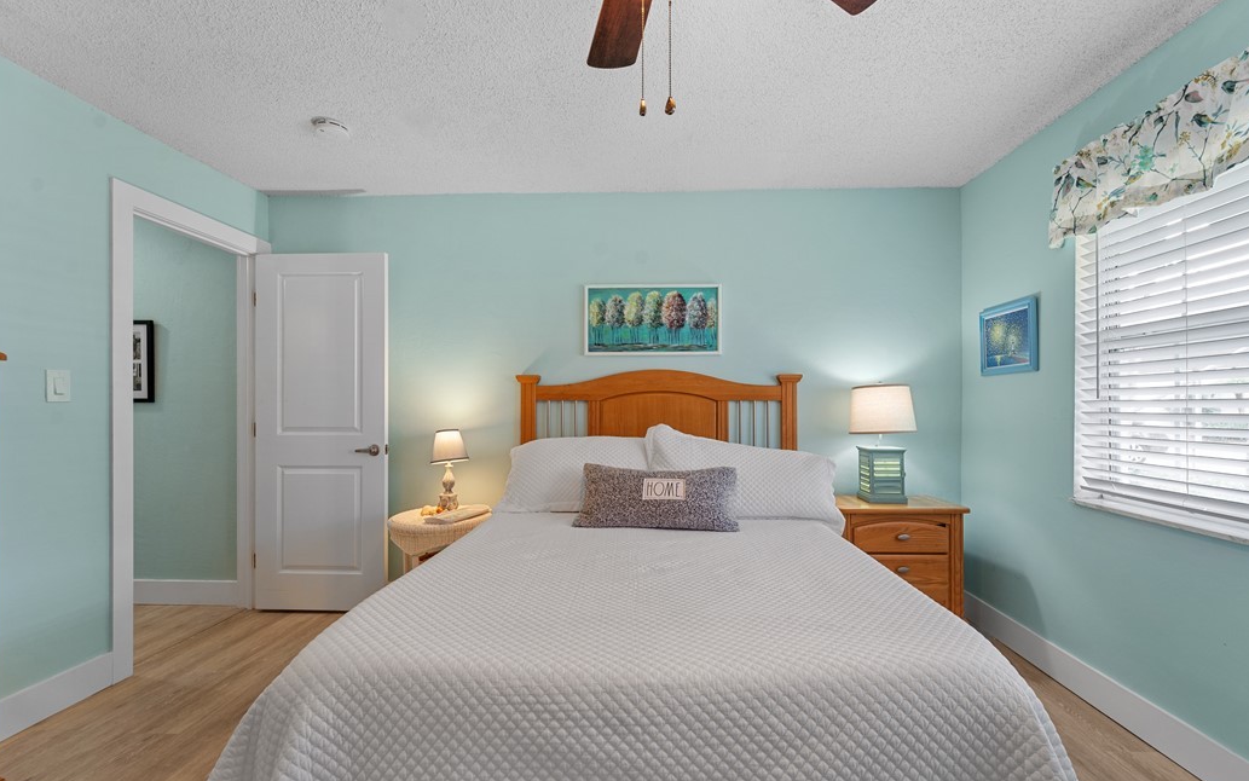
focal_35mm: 15
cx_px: 646
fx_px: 511
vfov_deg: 74.7
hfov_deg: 101.4
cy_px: 417
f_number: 8
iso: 320
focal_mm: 14
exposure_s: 1/8
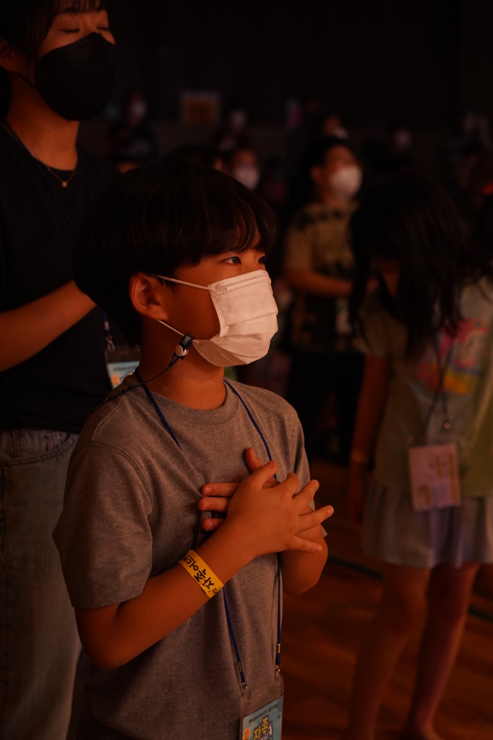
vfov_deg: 32.9
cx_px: 246
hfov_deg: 22.3
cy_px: 370
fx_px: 1253
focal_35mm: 61
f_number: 4
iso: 2500
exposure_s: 1/80
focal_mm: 61
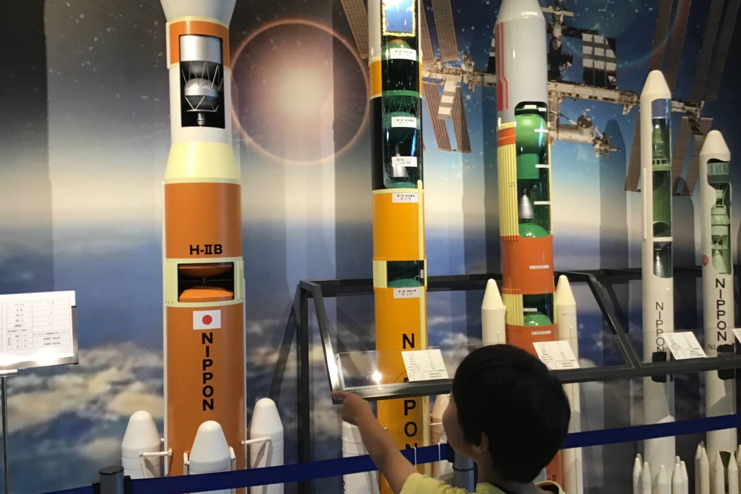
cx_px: 363
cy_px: 236
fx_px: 679
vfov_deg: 39.9
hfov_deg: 57.2
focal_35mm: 33
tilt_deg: -1.7
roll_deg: -0.3
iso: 80
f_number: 2.4
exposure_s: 1/30
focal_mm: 3.3
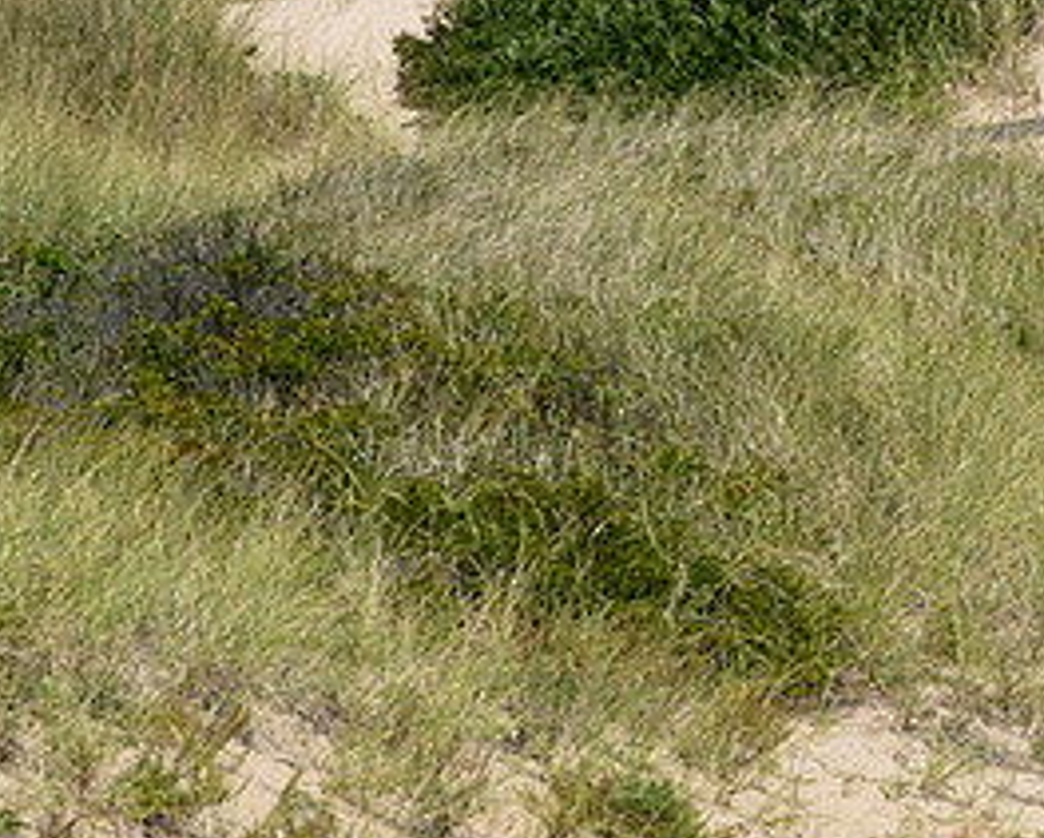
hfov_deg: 4.6
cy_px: 36
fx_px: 12744
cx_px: 1985
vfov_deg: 3.8
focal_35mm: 412
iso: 400
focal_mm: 105
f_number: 14
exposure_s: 1/800
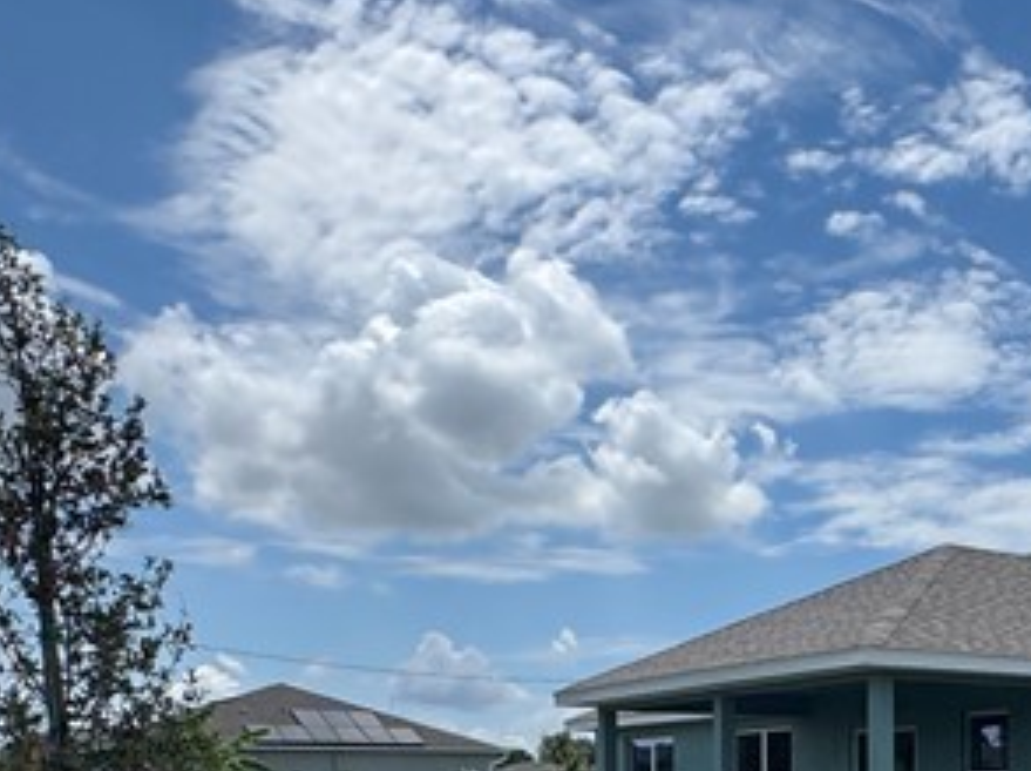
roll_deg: +0.2
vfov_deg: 27.5
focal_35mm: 49
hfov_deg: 34.6
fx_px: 1458
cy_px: 810
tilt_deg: -0.1
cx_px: 1084
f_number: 2.2
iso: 50
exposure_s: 1/2985
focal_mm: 2.22
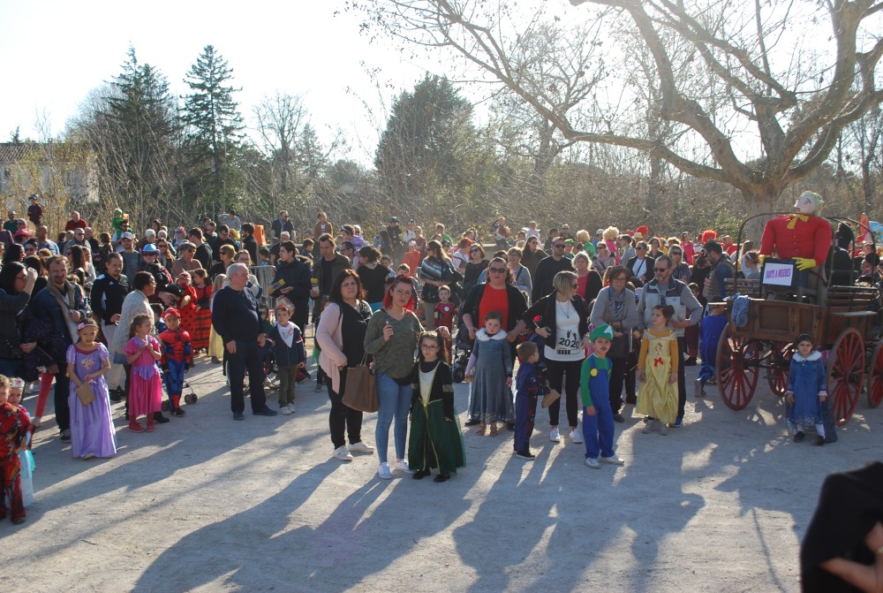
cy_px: 296
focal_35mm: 36
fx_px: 885
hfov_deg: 53.0
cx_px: 442
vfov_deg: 37.0
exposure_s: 1/160
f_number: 6.3
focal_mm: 24
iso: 100
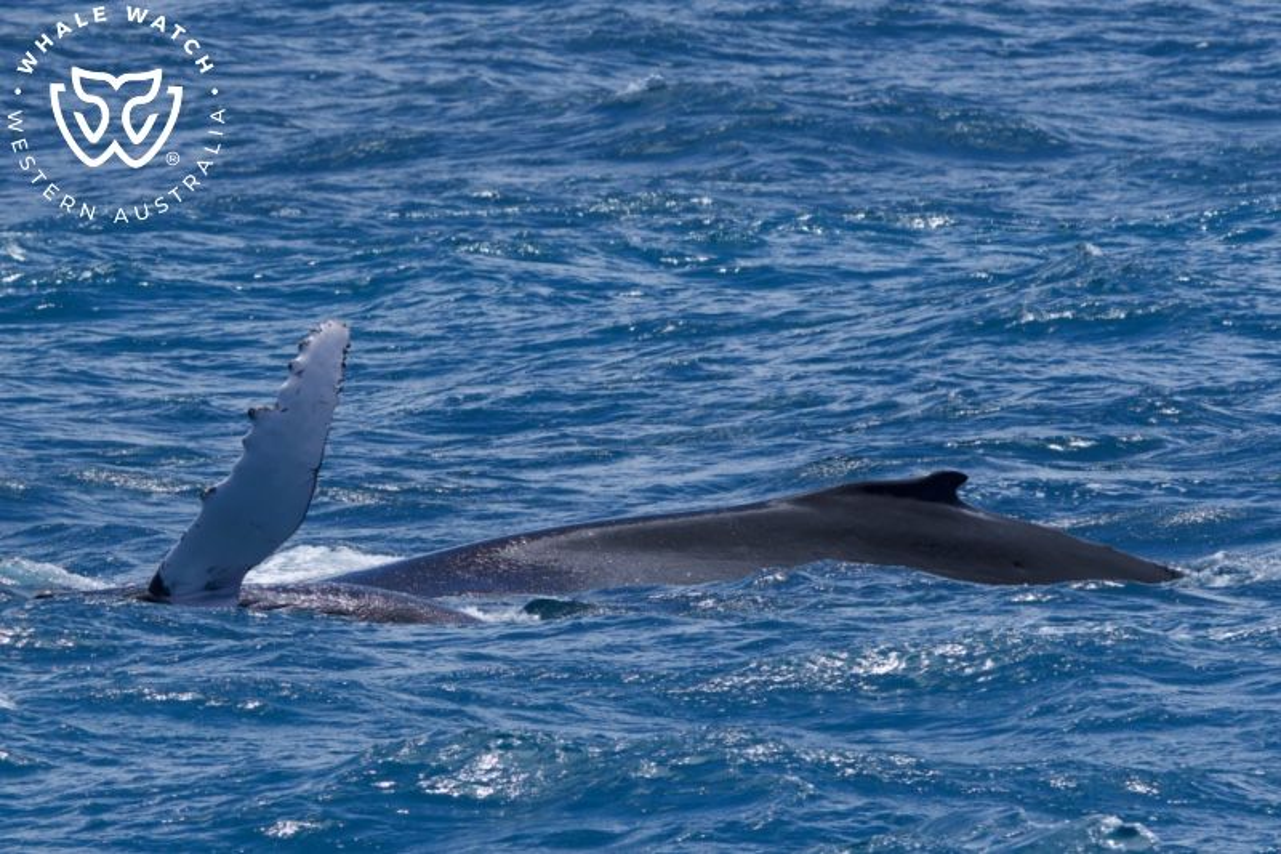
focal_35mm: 368
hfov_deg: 5.6
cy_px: 427
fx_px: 13091
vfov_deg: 3.7
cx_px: 640
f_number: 8
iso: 800
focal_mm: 368
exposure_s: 1/3200
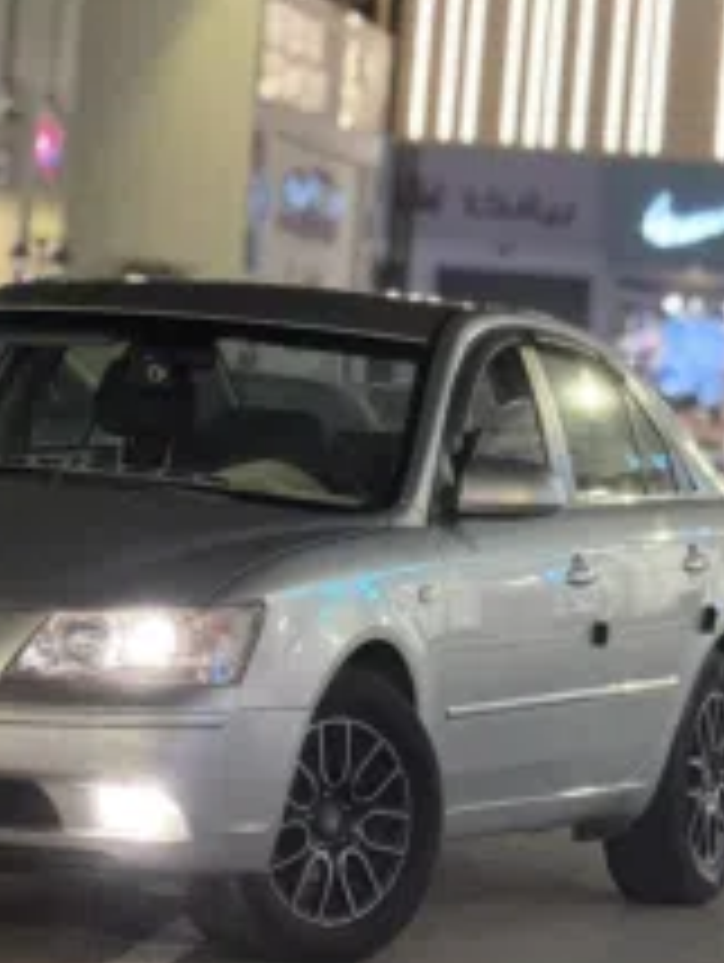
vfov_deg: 8.8
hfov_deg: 6.6
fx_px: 6234
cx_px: 130
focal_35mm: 224
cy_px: 274
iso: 400
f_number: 2.8
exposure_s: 1/50
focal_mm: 15.66
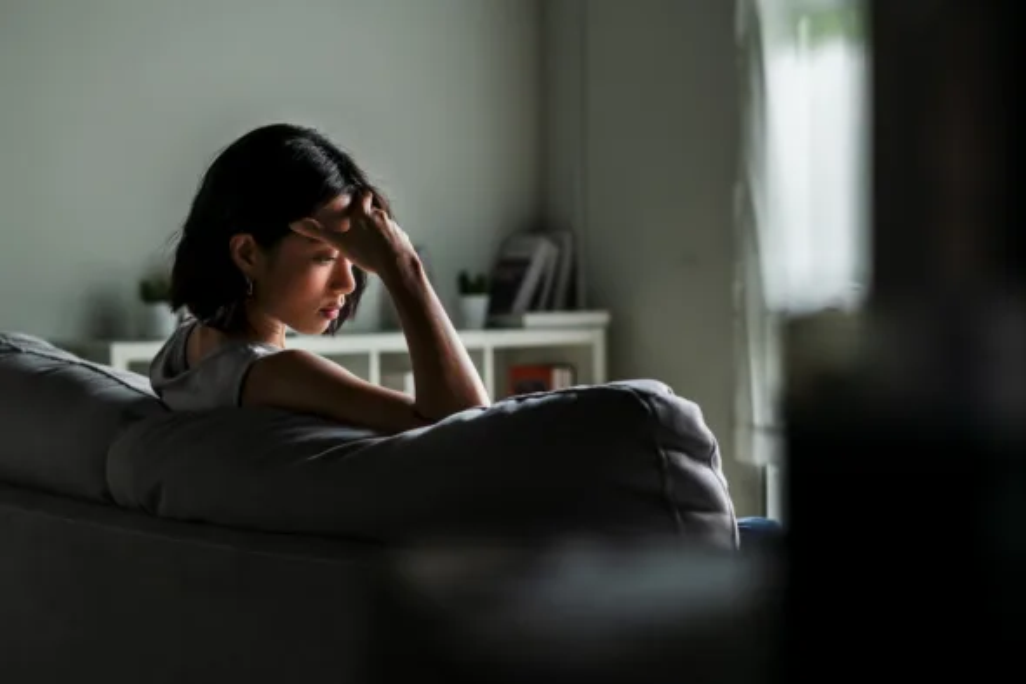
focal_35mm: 85
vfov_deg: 16.1
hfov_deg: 23.9
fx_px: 2422
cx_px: 513
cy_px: 342
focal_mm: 85
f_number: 4.5
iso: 200
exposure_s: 1/60
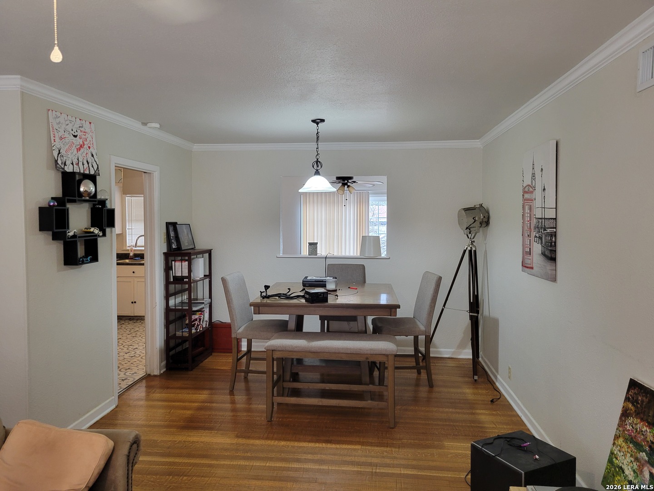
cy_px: 246
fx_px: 491
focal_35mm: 26
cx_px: 327
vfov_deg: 53.1
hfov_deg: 67.3
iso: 200
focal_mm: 5.4
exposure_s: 1/40
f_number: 1.8
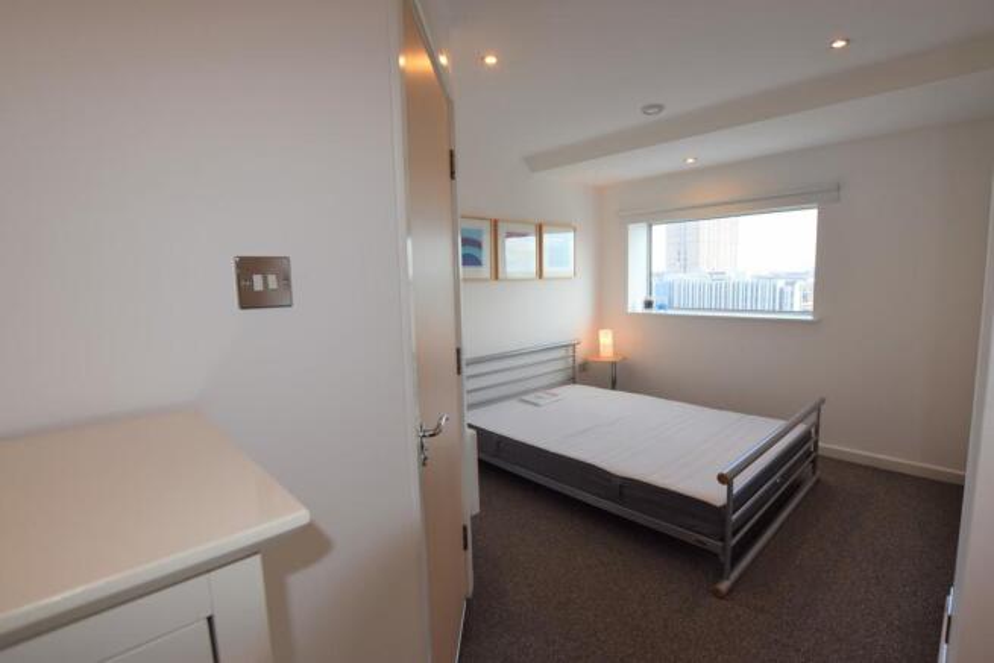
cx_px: 497
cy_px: 332
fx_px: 414
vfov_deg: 77.4
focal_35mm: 15
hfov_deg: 100.4
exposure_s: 1/125
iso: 320
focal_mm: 10
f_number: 5.6
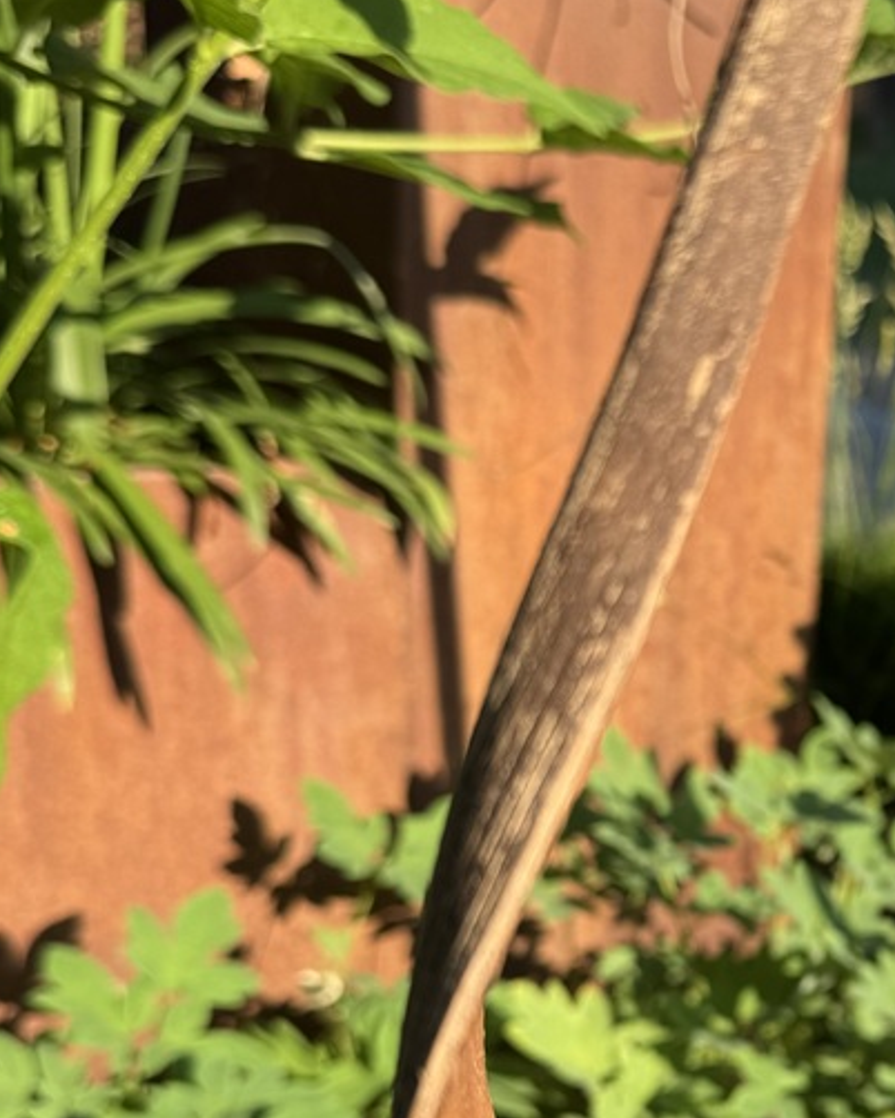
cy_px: 862
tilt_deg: -20.4
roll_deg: -4.2
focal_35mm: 56
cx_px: 931
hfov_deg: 25.6
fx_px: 1853
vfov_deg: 32.8
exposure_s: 1/1366
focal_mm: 6.76
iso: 80
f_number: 1.78
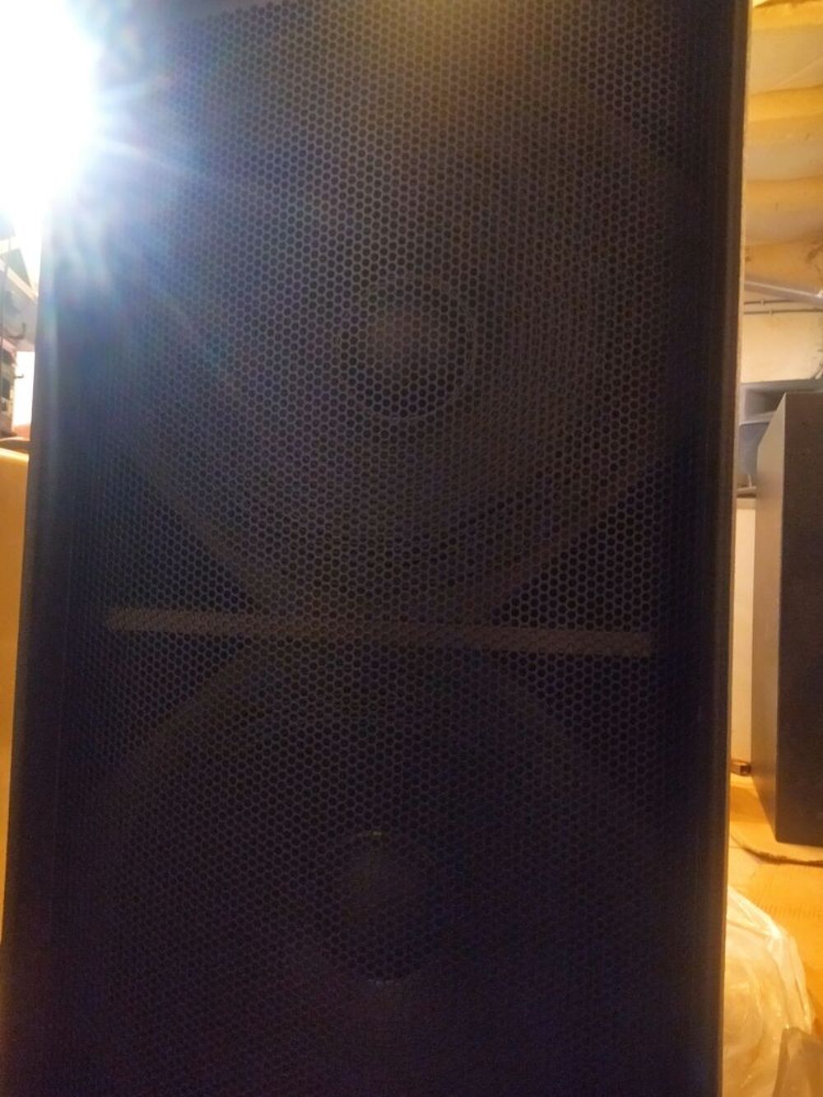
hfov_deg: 51.4
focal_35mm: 27
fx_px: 856
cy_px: 548
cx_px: 412
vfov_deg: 65.3
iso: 1059
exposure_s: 1/14
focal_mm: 4.74
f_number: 1.79
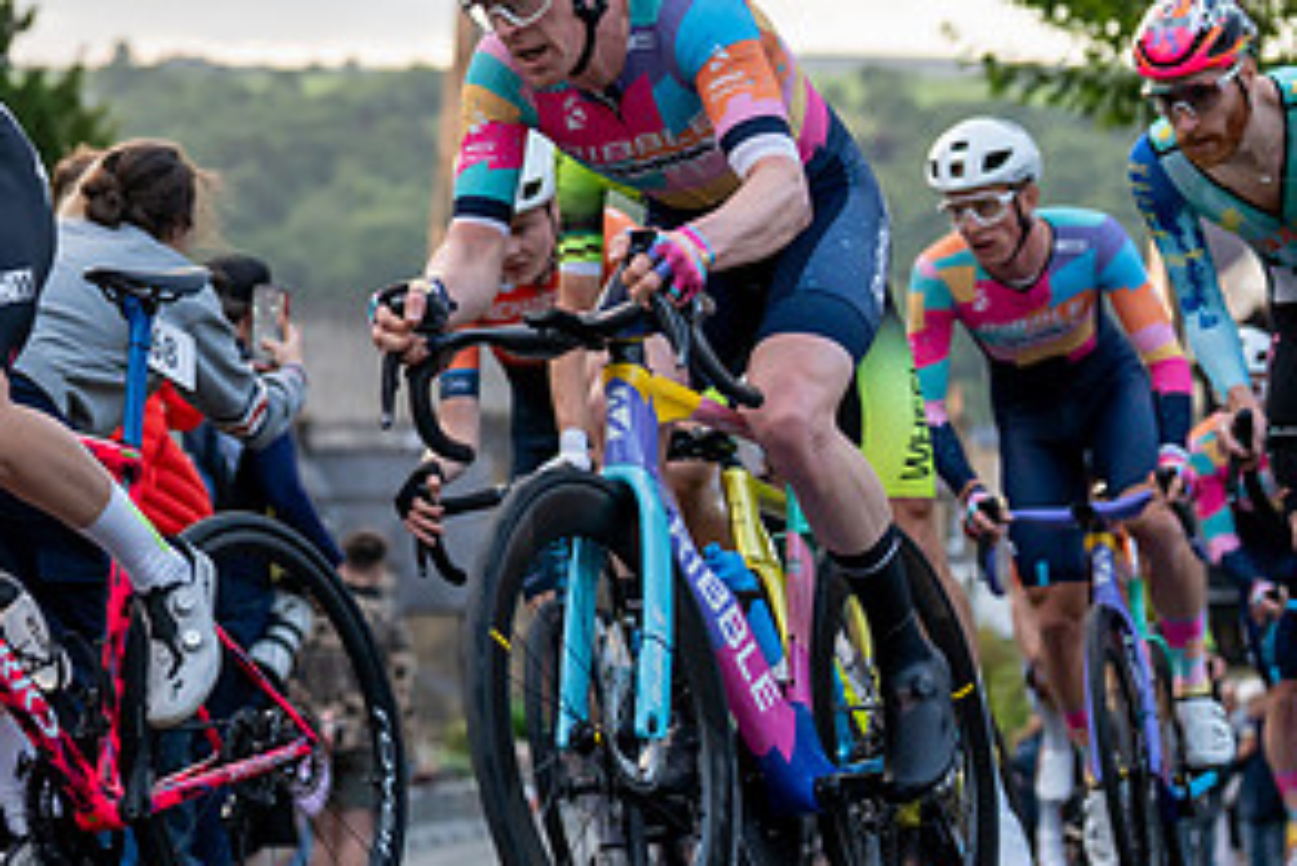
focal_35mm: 139
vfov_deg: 9.8
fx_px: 5010
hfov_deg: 14.6
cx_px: 213
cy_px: 113
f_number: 2.8
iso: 2000
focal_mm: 70
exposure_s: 1/1000
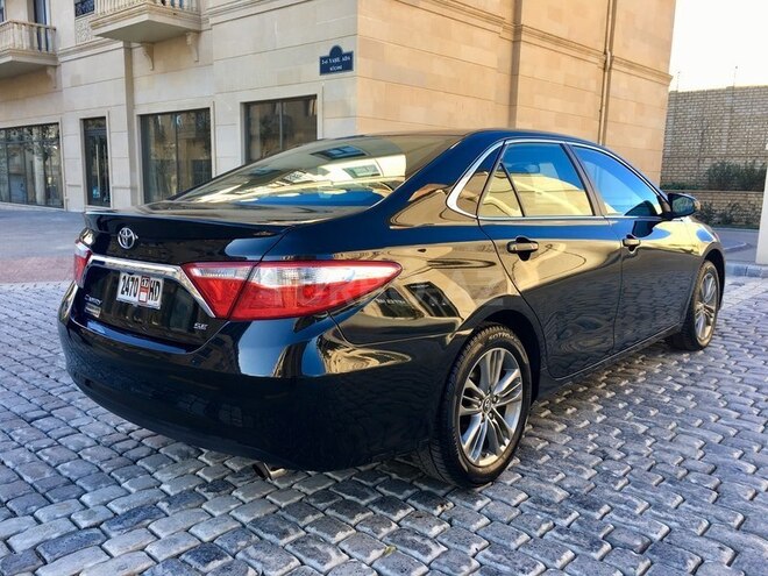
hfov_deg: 61.7
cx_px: 384
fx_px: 643
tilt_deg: -10.6
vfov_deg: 48.2
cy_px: 288
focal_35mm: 29
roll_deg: -0.8
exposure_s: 1/148
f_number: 2.2
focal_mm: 4.15
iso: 25
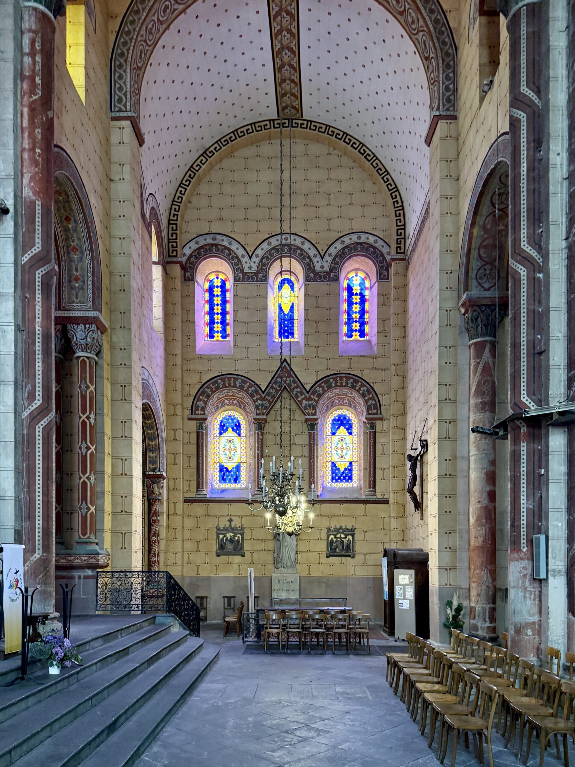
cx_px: 288
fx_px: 532
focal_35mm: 24
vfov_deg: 71.6
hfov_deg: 56.8
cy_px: 384
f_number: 1.78
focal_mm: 6.76
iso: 320
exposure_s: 1/60
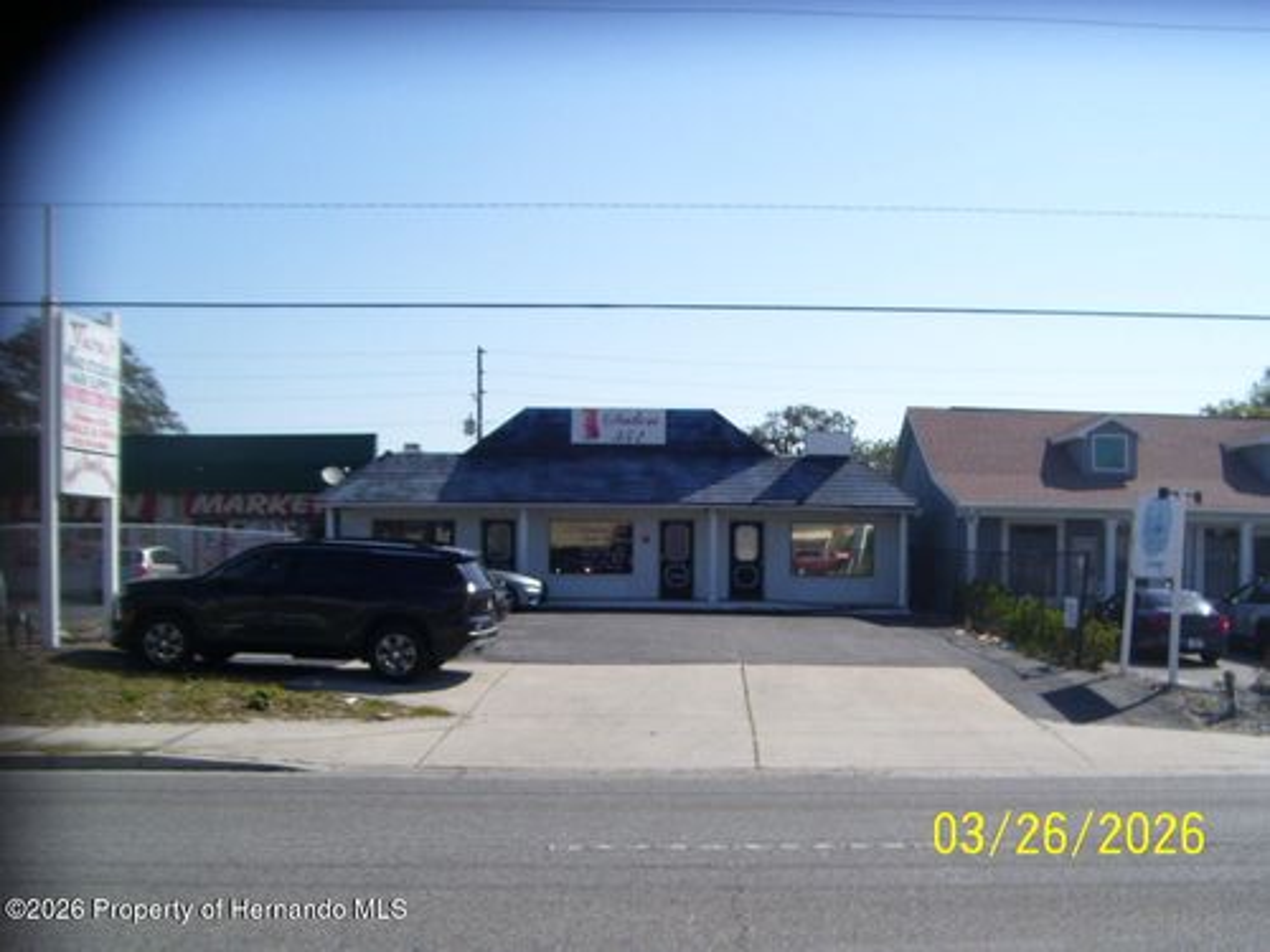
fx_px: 1357
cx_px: 635
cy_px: 476
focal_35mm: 37
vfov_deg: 38.7
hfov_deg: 50.1
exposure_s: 1/750
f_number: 4.8
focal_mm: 6
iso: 80
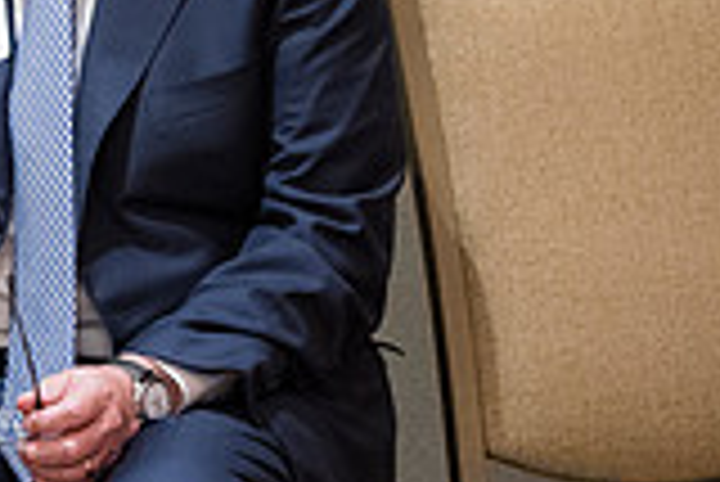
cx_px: 54
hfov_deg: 2.8
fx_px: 14493
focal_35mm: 724
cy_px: 52
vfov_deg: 1.9
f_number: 2.8
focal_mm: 200
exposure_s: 1/125
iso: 6400
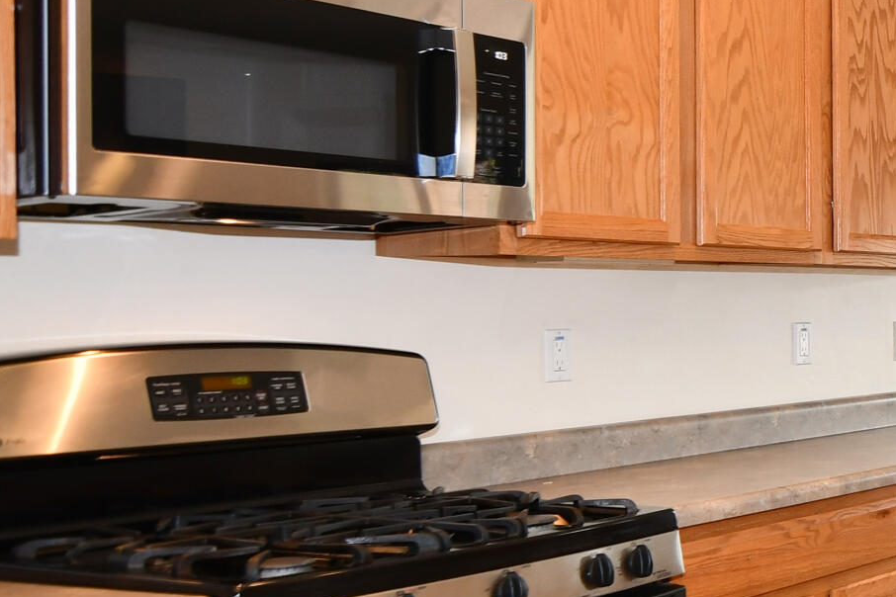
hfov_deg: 26.0
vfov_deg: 25.5
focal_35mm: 53
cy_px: 318
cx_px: 1388
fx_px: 1319
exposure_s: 1/60
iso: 280
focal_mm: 11
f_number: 4
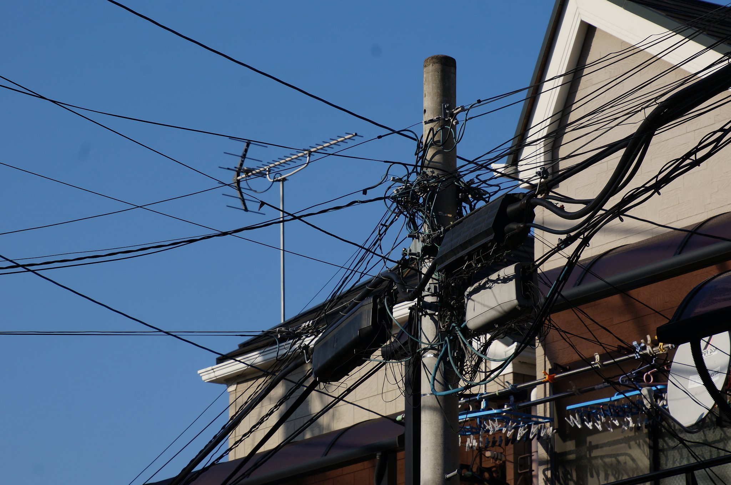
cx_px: 366
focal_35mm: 180
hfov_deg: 11.4
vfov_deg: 7.6
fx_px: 3650
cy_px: 242
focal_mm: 120
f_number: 9
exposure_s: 1/250
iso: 100
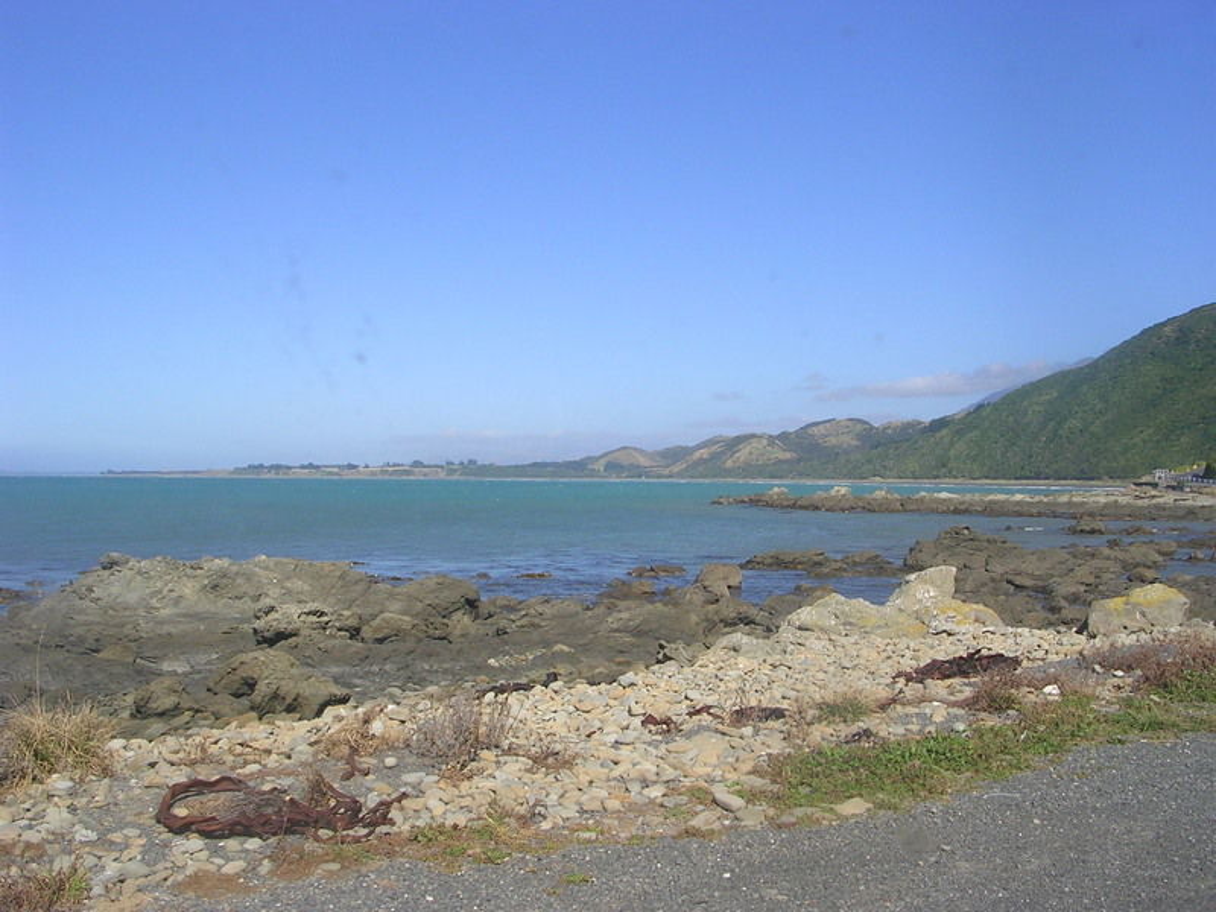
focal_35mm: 38
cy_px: 456
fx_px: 1335
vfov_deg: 37.7
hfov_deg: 49.0
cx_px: 608
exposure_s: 1/286
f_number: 5.6
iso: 50
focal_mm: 5.8
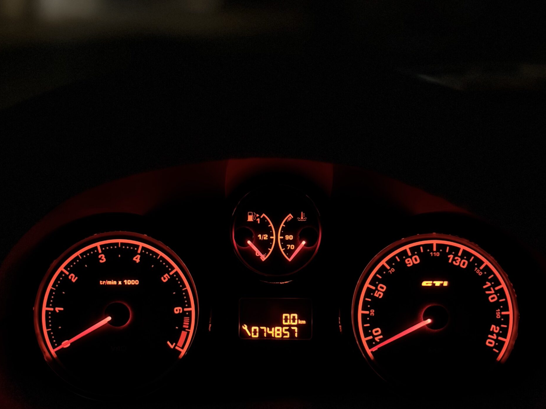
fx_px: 1041
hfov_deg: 29.4
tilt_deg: -15.8
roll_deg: -0.2
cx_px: 274
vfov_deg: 22.2
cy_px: 275
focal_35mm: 66
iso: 800
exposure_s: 1/15
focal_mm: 6.76
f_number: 1.78
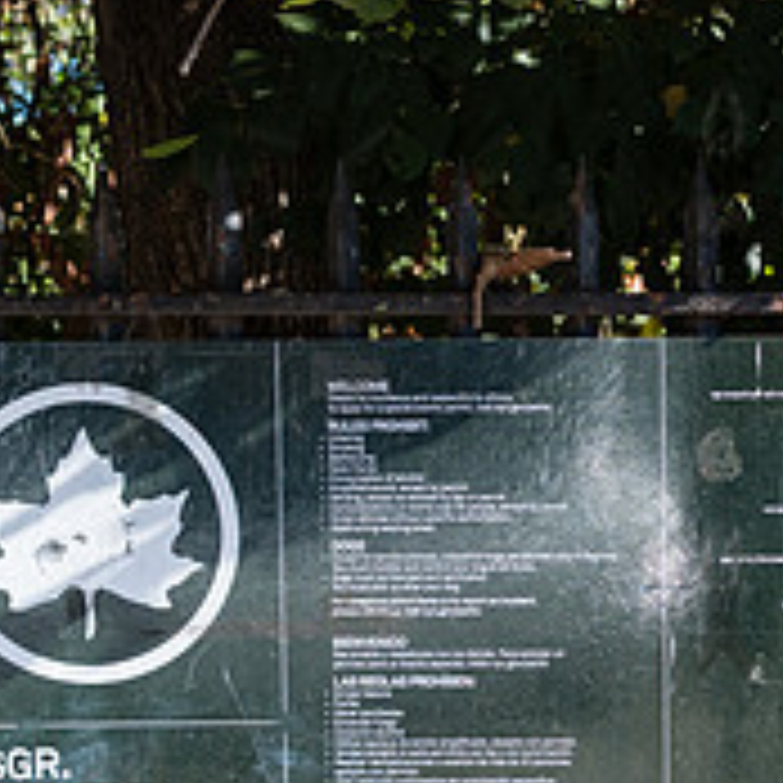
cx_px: 720
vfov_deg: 17.3
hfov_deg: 17.1
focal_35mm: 100
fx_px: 2559
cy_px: 592
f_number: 4
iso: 500
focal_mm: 35
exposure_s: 1/1000
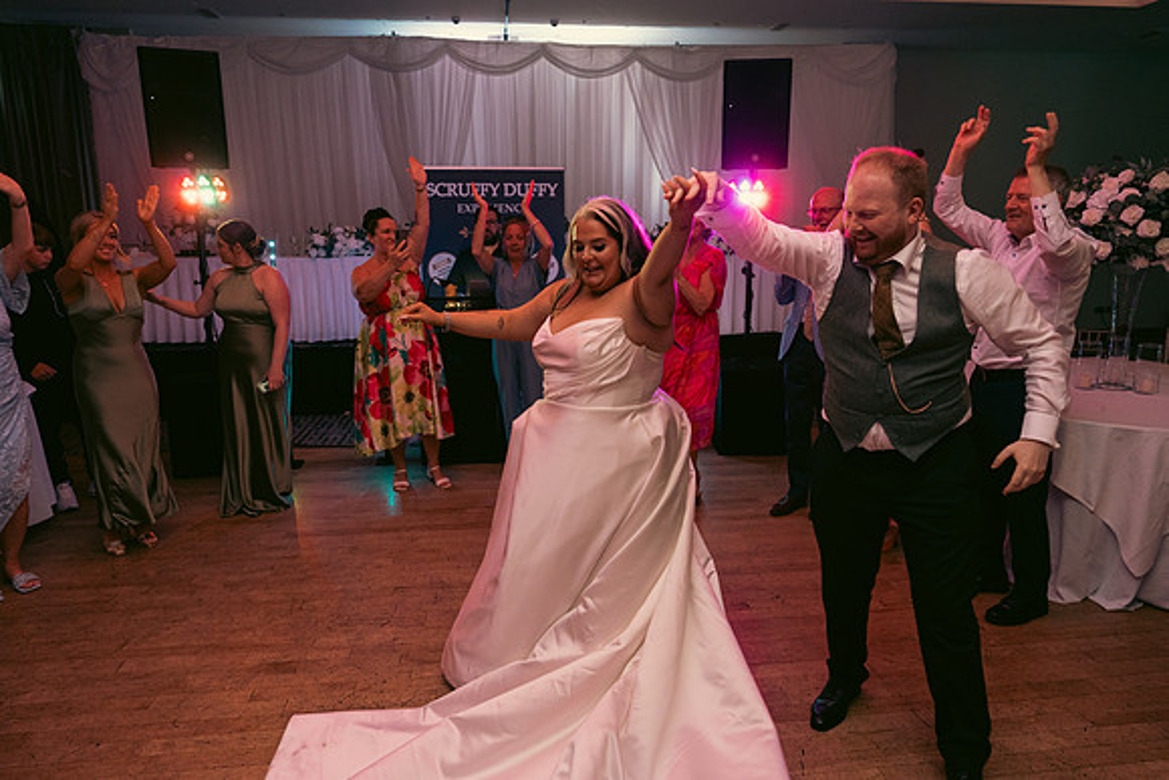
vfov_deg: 53.2
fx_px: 779
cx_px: 584
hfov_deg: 73.7
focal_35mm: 24
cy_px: 390
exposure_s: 1/160
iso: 2500
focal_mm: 24
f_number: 3.5
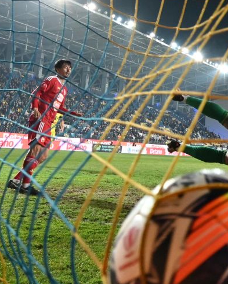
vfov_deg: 46.1
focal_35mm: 39
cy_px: 189
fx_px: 329
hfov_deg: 27.1
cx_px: 340
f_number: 4
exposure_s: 1/1000
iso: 6400
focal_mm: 17
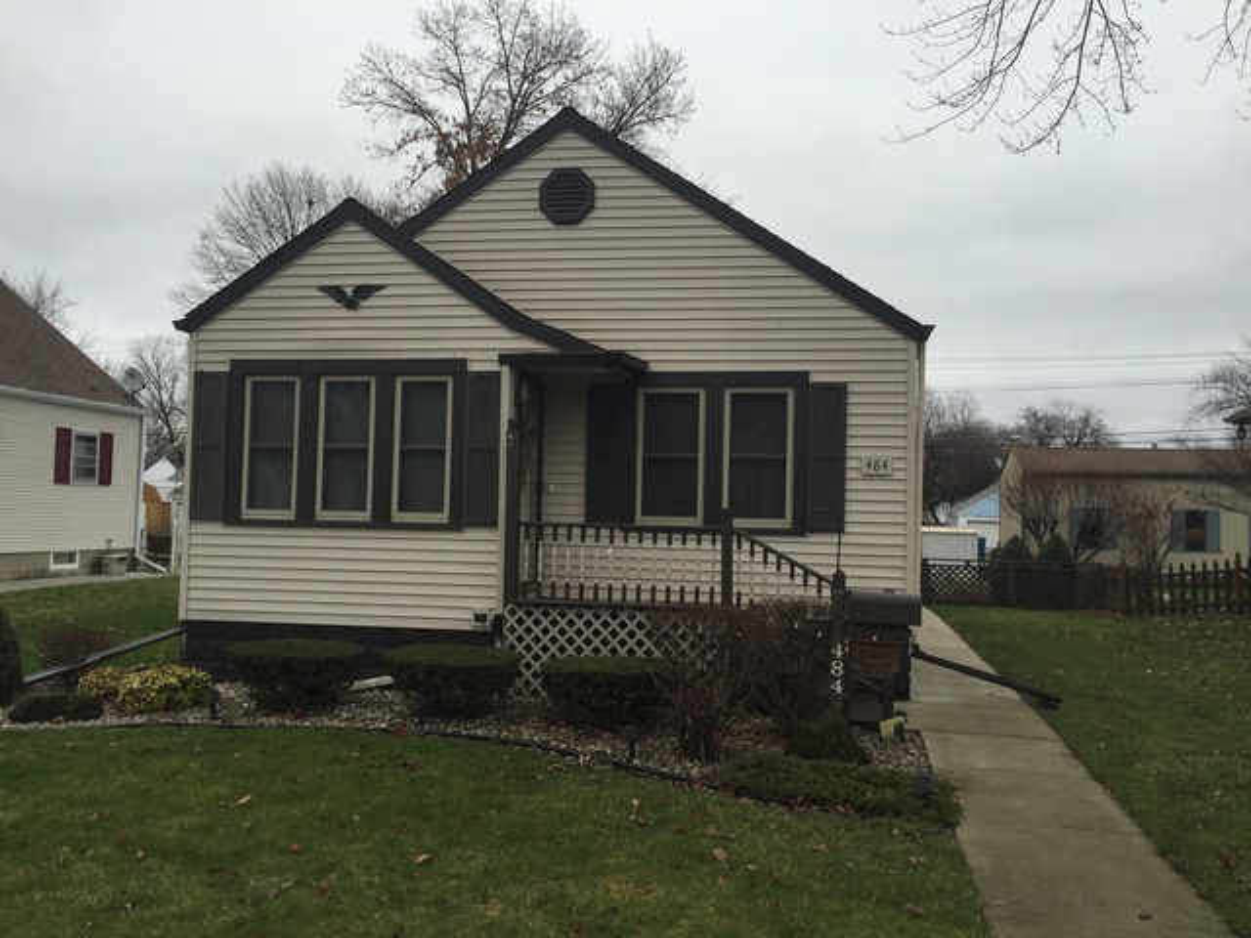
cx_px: 626
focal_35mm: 29
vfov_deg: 48.2
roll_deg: -2.0
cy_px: 469
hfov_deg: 61.7
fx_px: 1048
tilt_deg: +0.4
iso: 32
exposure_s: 1/482
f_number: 2.2
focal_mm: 4.15
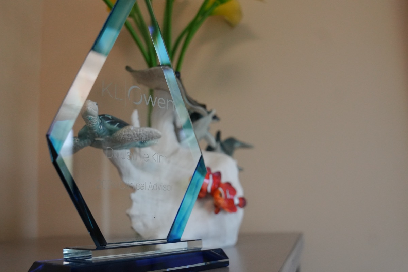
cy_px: 136
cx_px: 204
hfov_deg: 51.3
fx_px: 425
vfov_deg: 35.5
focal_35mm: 38
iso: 2500
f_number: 4.5
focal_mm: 25
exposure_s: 1/500
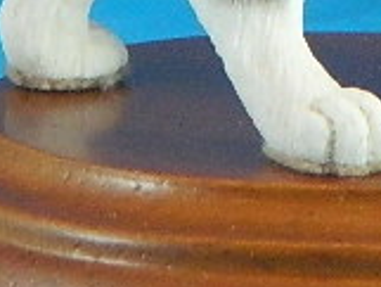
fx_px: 3293
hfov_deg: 6.5
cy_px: -458
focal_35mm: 299
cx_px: 663
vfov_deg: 4.8
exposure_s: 1/30
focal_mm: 8.4
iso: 400
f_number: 3.6
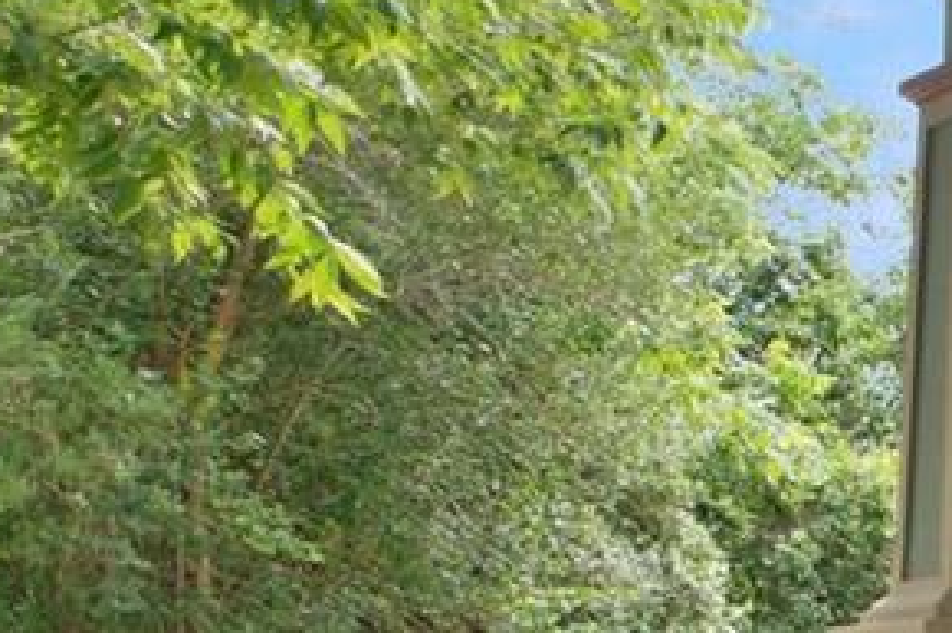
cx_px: 2321
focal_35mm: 99
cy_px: 517
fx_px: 2616
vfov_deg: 13.7
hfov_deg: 14.0
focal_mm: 14
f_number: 8
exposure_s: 1/20
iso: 200
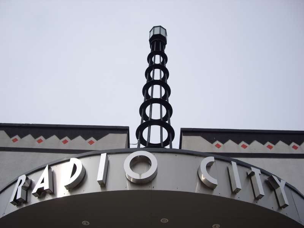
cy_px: 114
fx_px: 334
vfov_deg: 37.7
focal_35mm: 38
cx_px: 152
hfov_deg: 49.0
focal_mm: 7.9
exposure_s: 1/160
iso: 64
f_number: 8
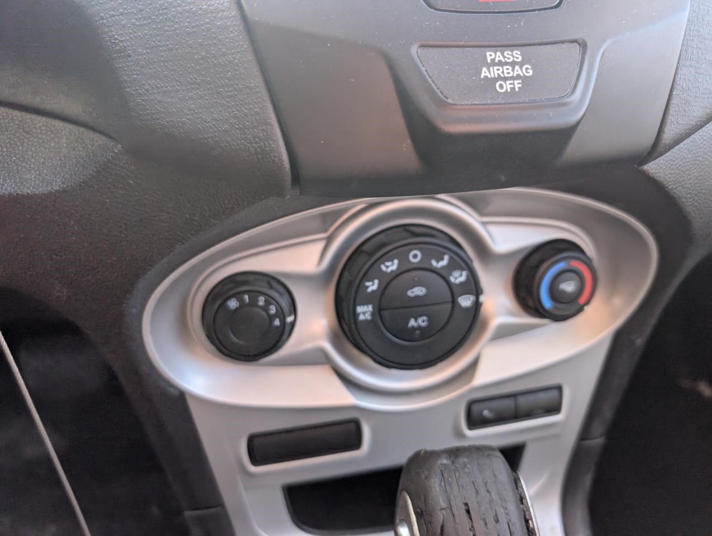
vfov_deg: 56.9
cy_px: 268
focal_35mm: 24
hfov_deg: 71.5
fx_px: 494
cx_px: 356
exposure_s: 1/1052
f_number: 1.68
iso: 1228
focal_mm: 6.9
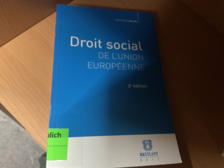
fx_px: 188
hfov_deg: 61.7
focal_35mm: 29
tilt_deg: -64.7
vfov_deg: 48.2
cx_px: 112
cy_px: 84
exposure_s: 1/25
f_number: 1.8
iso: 500
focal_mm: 3
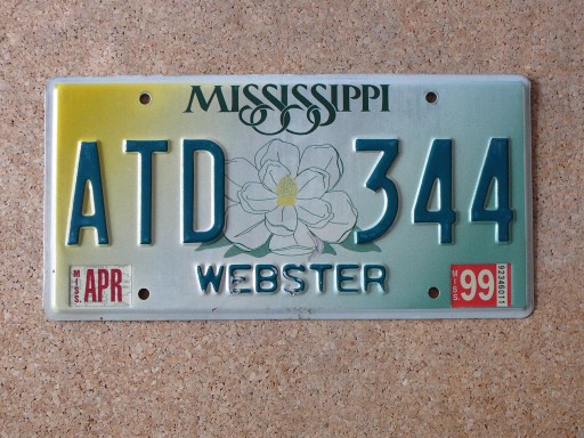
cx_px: 292
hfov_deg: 40.4
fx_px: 793
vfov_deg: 30.9
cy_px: 219
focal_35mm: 47
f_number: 3.3
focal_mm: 7
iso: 160
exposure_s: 1/30
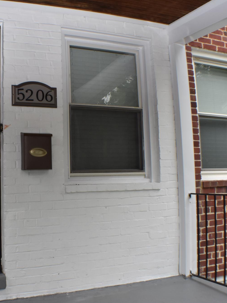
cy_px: 152
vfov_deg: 37.7
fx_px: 444
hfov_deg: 28.0
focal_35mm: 51
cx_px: 42
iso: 640
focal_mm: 23
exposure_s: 1/250
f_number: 16
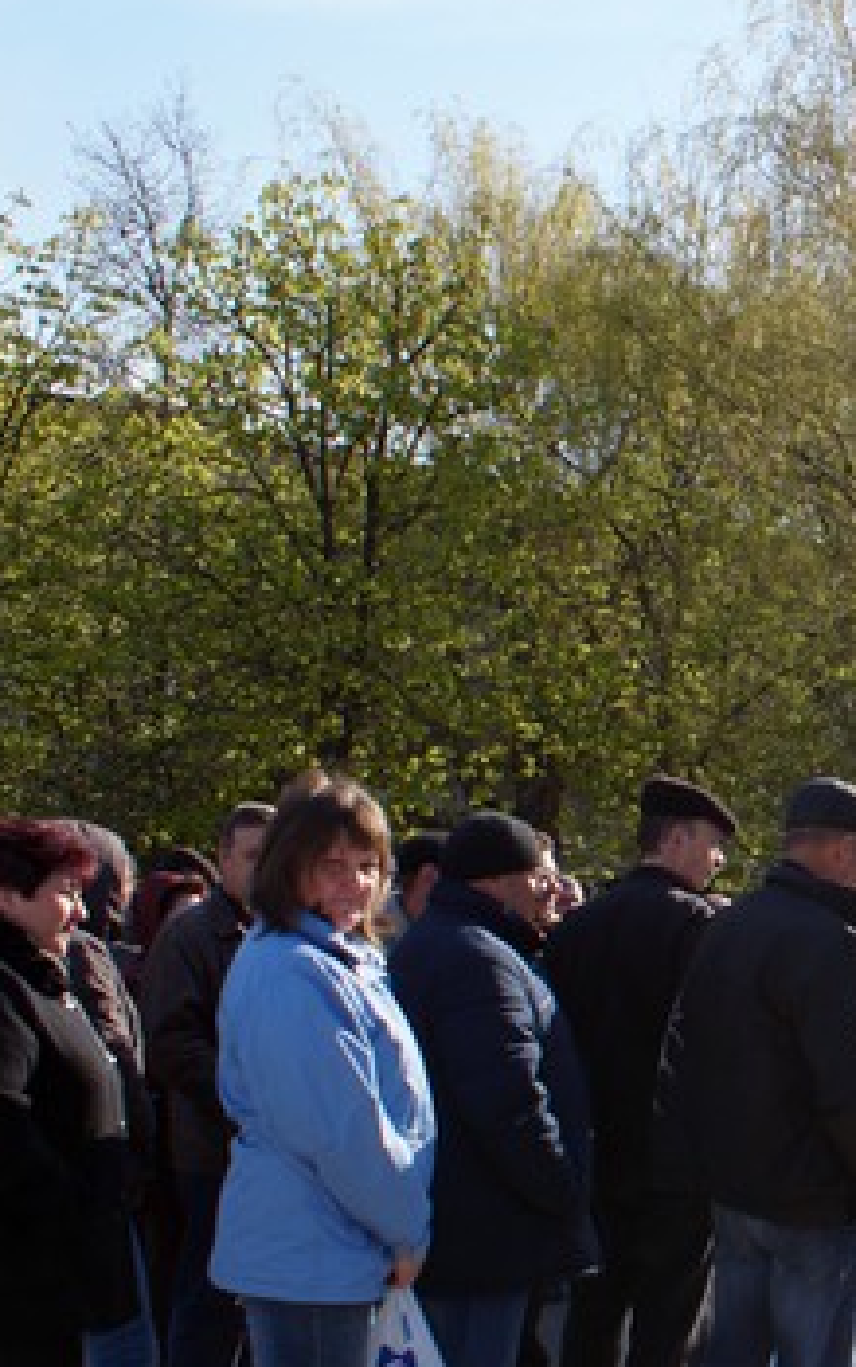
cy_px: 873
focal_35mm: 61
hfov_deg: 19.6
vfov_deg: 33.3
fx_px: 2275
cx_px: 1114
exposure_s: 1/320
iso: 100
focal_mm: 20
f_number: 5.6
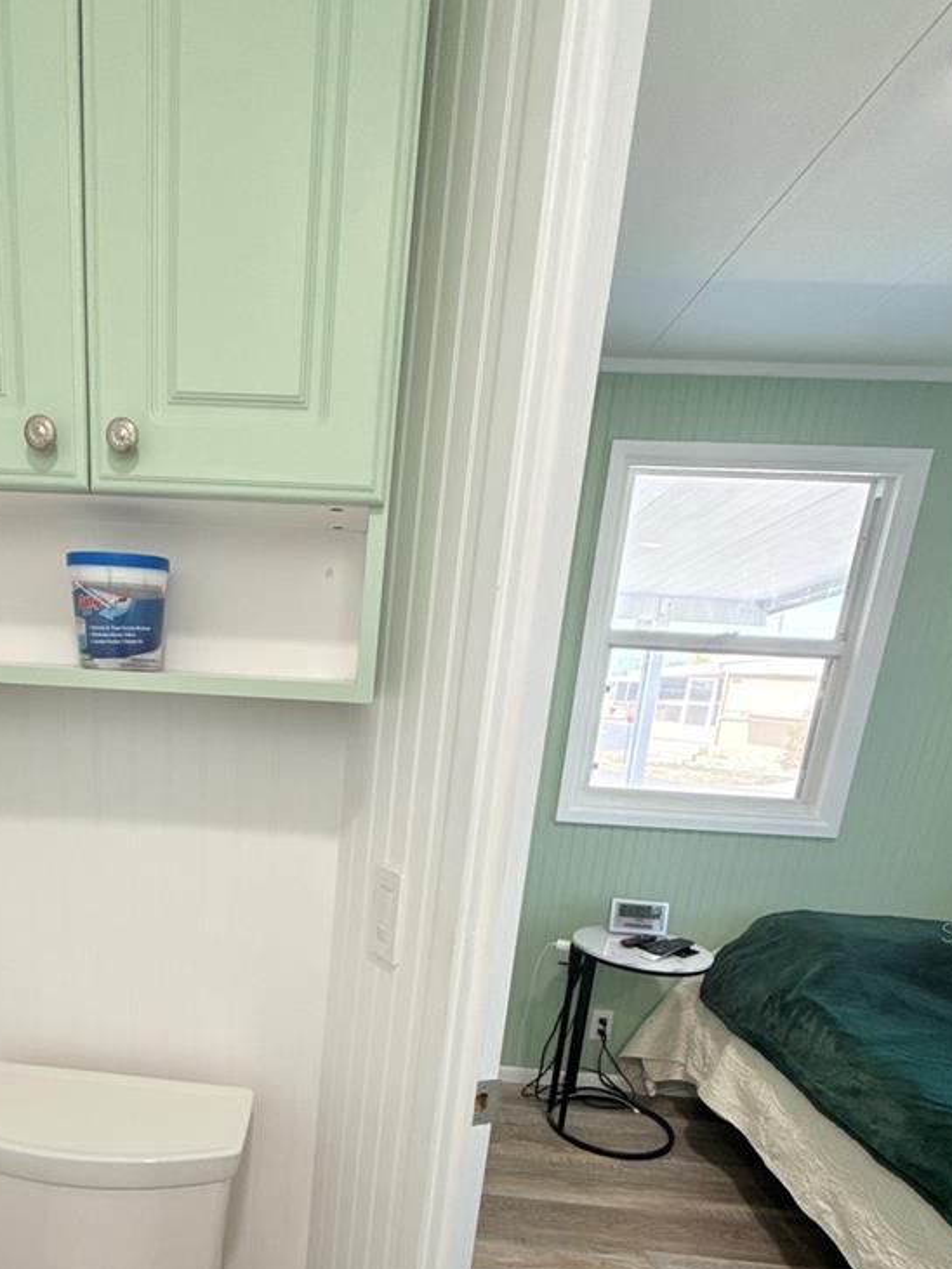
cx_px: 283
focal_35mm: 23
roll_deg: -3.8
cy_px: 932
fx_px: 843
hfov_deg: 57.0
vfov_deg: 69.6
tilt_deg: -17.3
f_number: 2.2
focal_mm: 2.22
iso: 125
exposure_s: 1/120
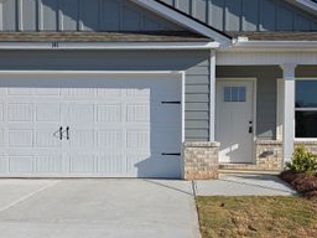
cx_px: 168
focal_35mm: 45
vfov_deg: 32.1
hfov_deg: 42.1
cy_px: 136
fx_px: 412
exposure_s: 1/970
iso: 12
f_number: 1.7
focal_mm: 6.3
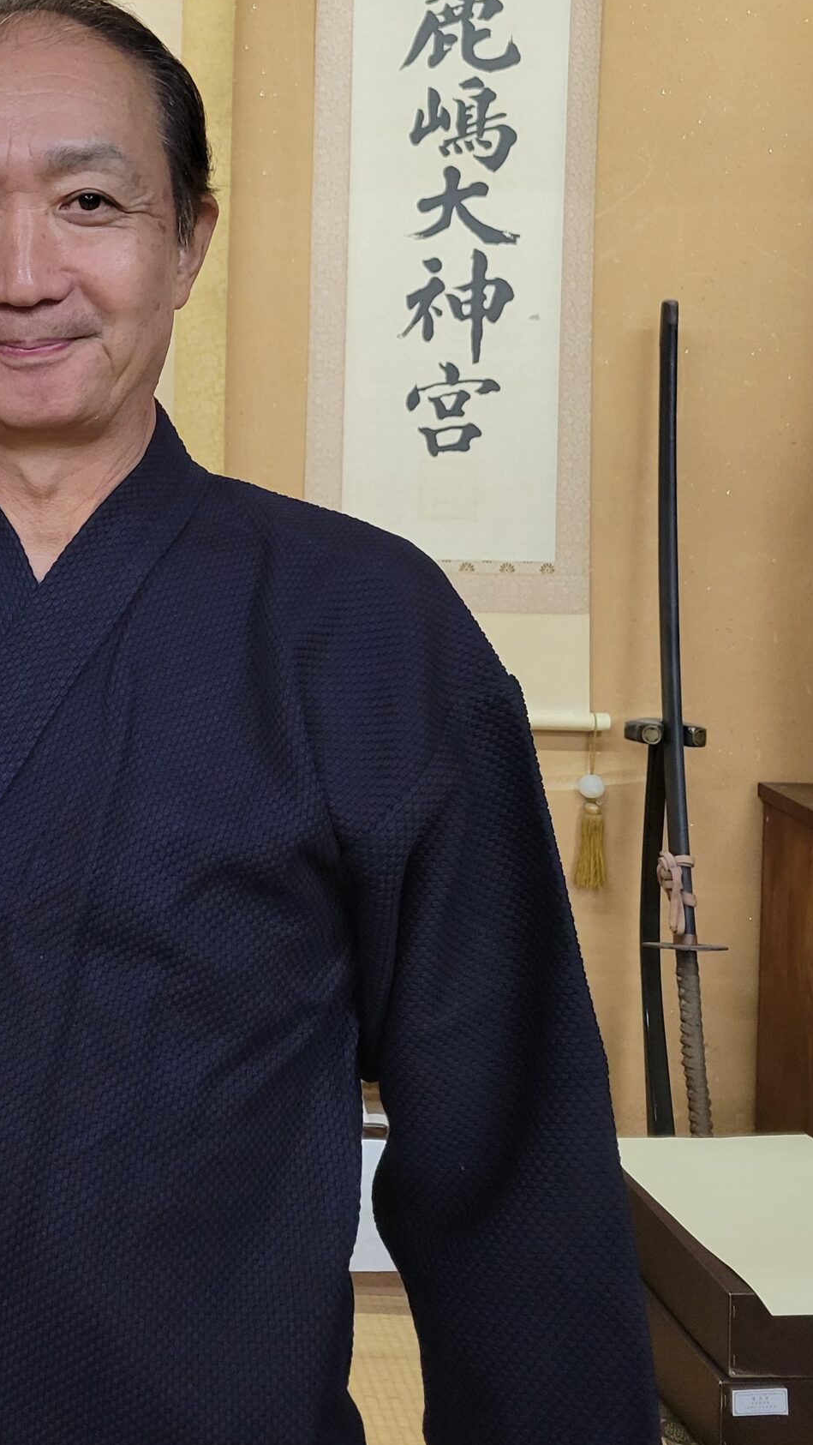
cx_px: 6
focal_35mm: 43
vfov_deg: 46.1
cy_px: 415
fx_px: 1647
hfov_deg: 26.3
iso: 320
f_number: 1.8
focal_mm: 5.4
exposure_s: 1/100
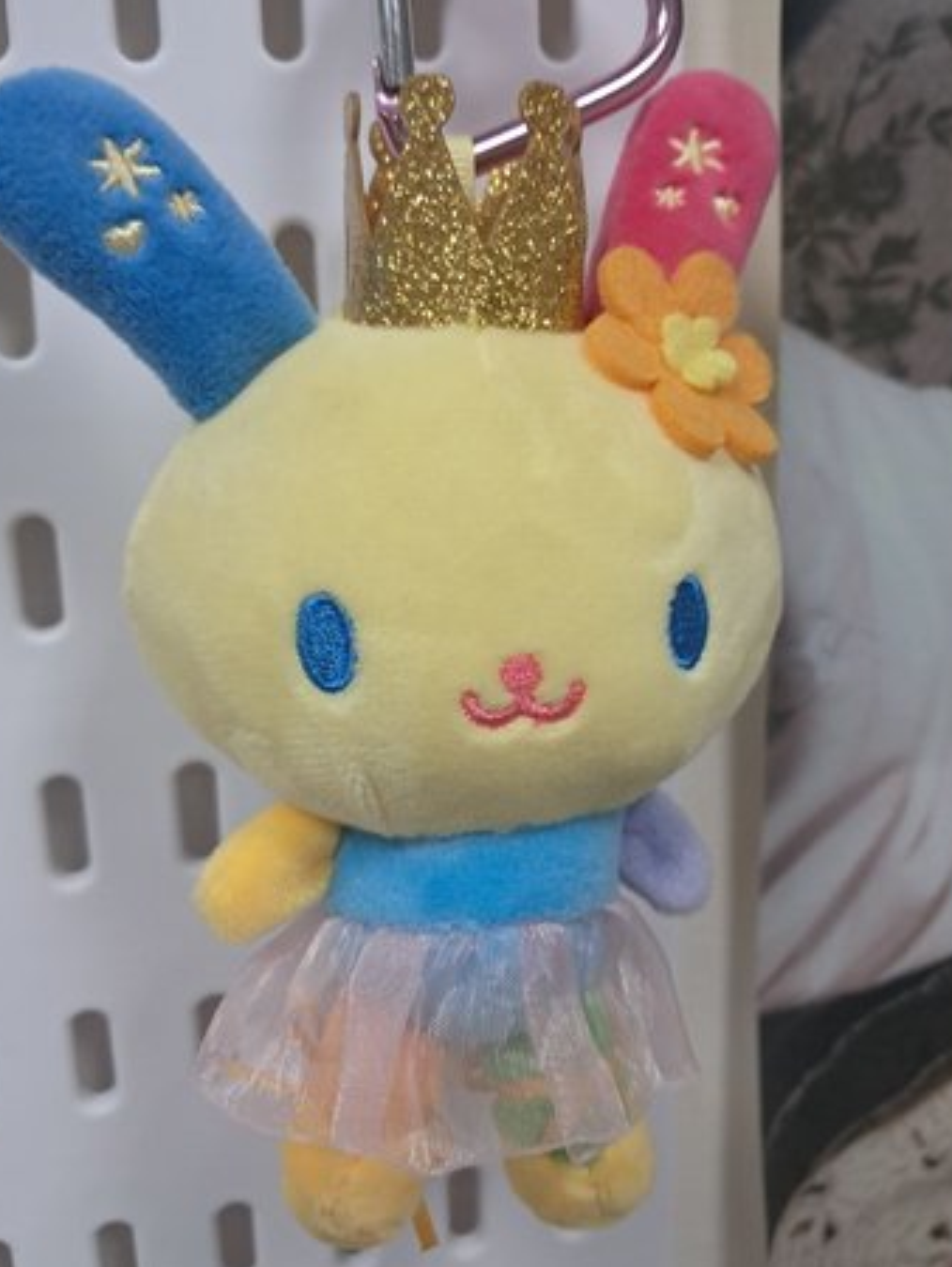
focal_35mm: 32
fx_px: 1172
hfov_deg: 44.2
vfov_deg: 56.7
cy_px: 593
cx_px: 476
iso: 200
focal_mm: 4
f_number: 1.8
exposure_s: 1/60
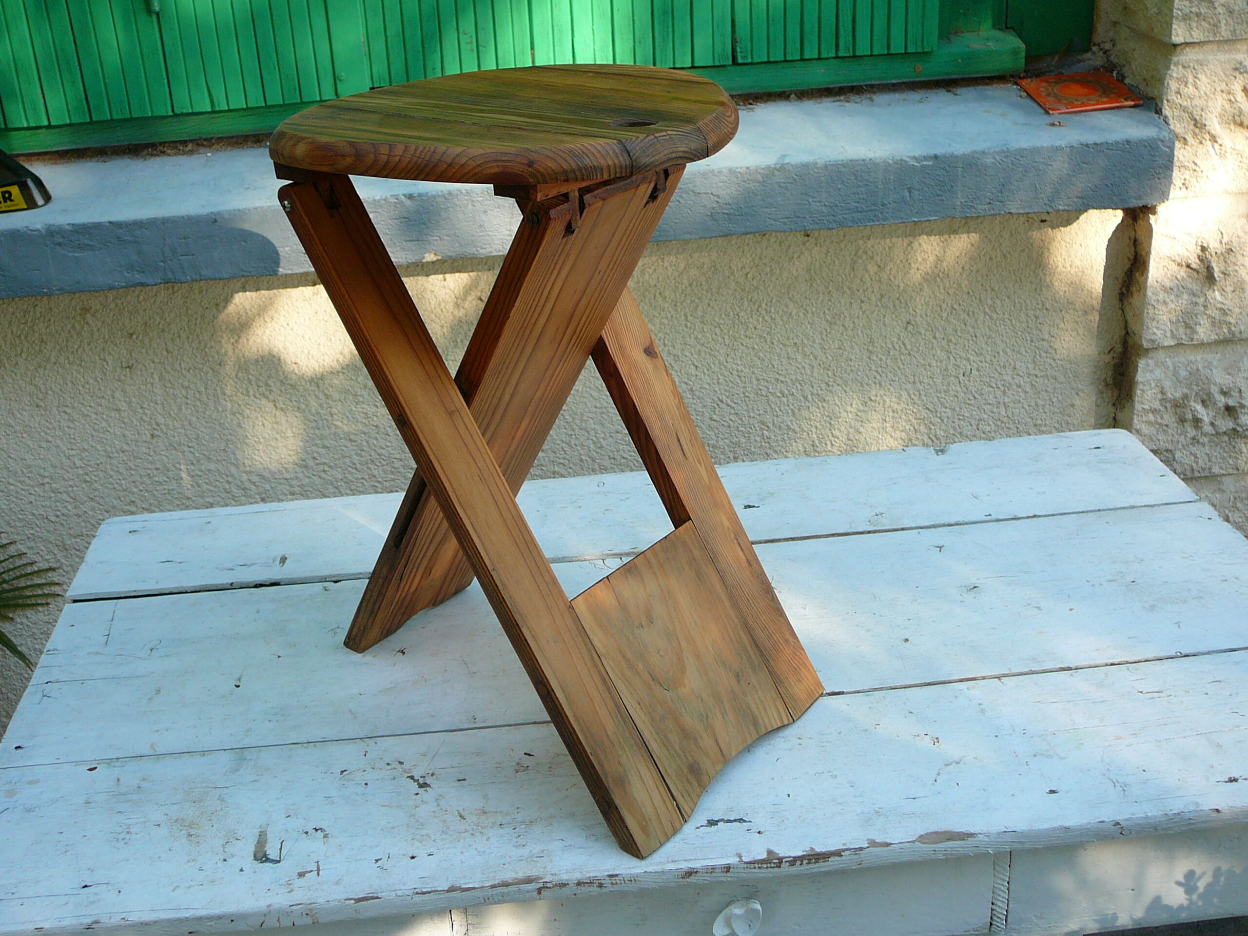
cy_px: 468
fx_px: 1478
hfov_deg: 45.8
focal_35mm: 41
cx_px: 624
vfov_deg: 35.1
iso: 80
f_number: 3.1
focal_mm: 6.1
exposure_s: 1/80
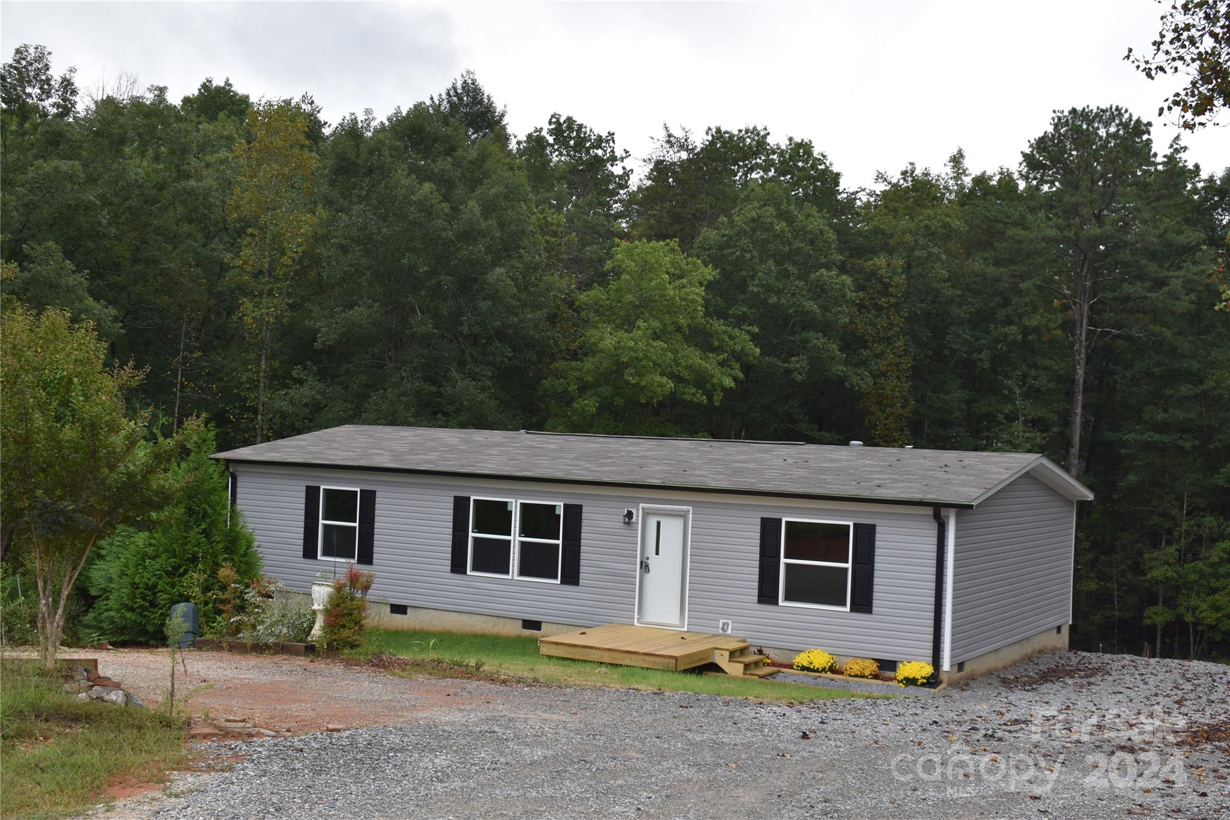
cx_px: 615
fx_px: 1486
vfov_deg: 30.8
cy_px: 410
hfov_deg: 45.0
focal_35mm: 44
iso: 100
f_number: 7.1
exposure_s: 1/200
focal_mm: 29
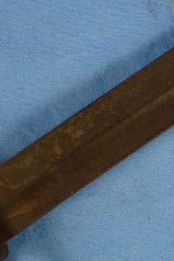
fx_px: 639
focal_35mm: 88
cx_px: 274
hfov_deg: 14.3
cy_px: 44
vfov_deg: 22.7
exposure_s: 1/60
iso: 250
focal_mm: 5.4
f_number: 3.5
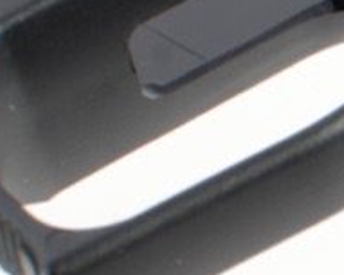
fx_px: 2098
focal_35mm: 206
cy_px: 12
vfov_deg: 7.5
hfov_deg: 8.9
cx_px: 666
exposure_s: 1/160
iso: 200
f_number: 9
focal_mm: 35
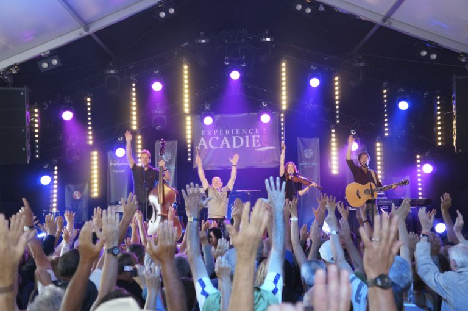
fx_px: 623
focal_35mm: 48
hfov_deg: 41.2
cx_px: 234
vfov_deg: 28.0
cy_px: 156
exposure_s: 1/80
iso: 800
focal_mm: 32
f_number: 4.5
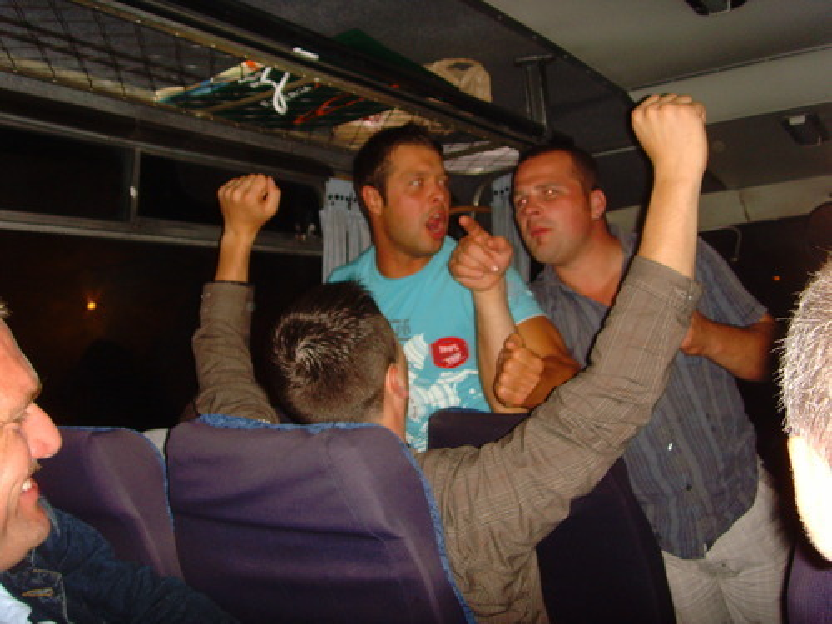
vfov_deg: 36.8
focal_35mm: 39
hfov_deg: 47.9
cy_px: 312
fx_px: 937
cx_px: 416
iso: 200
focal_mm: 6.6
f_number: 3.5
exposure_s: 1/45
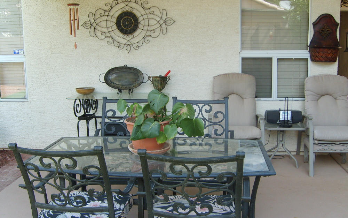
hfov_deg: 51.5
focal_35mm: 38
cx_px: 175
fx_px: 360
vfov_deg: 33.6
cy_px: 108
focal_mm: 5.8
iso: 50
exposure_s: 1/125
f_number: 2.8
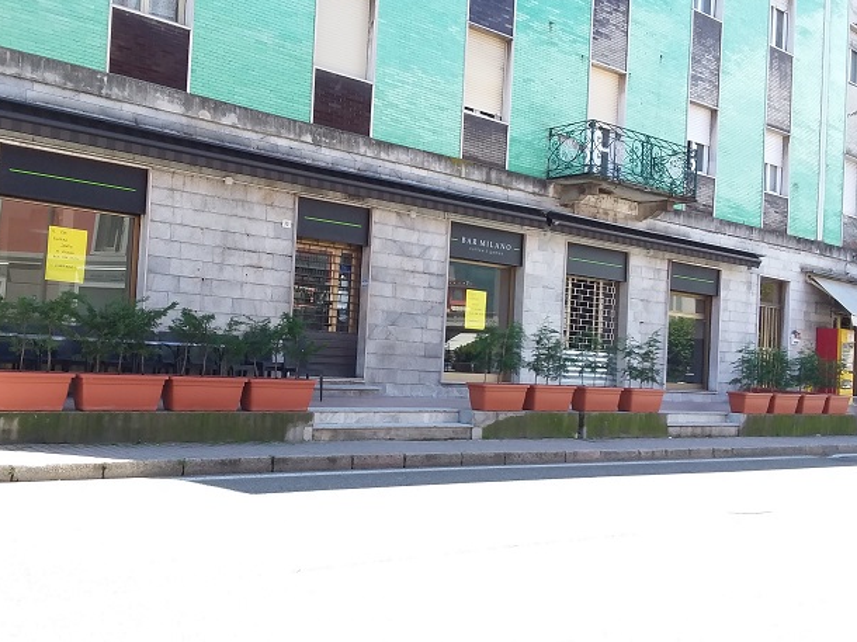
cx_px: 382
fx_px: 767
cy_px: 315
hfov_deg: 58.2
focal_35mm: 31
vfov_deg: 45.4
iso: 40
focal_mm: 2.91
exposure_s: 1/334
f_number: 1.9
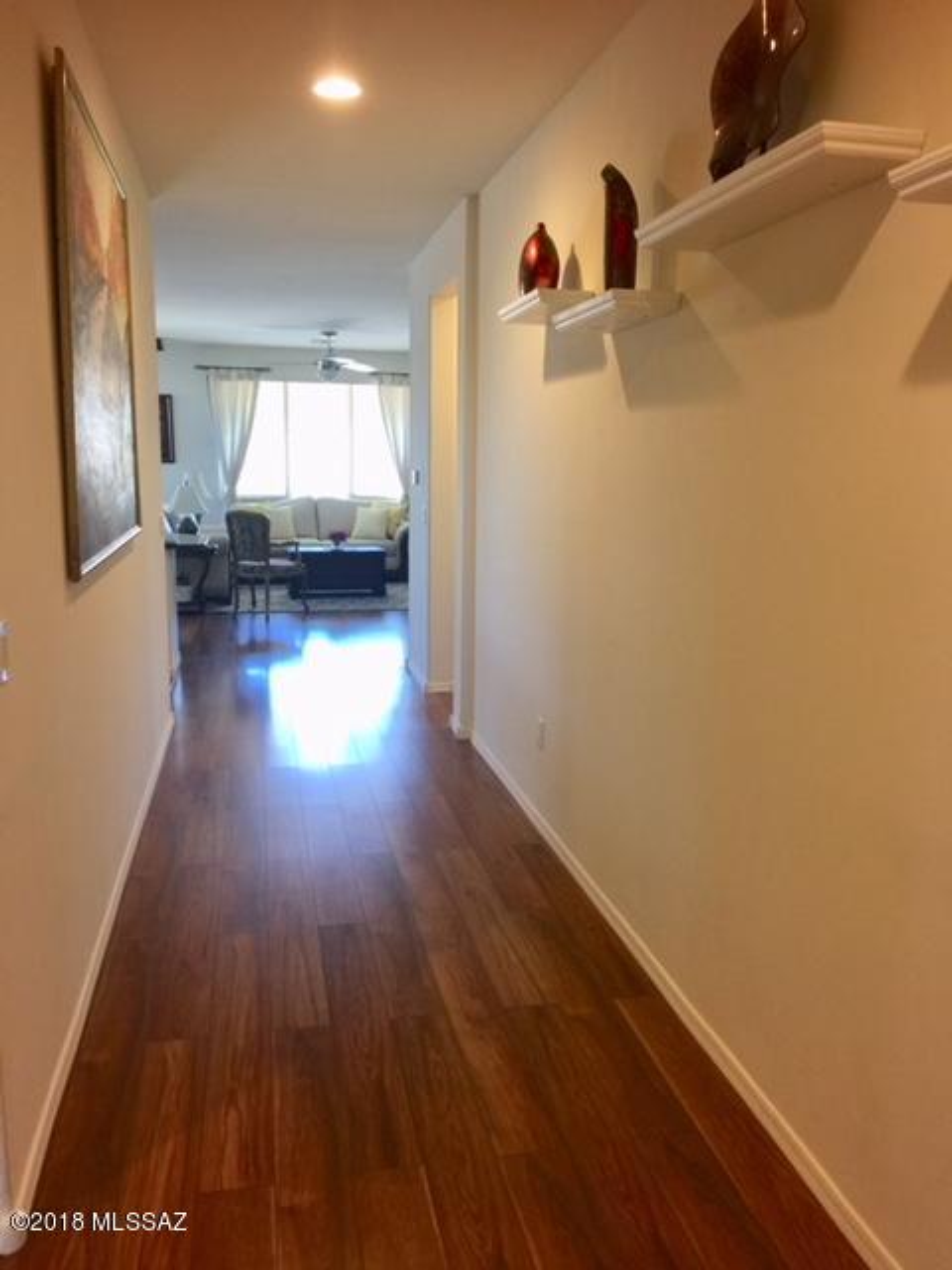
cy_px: 635
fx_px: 1063
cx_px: 476
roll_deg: -0.9
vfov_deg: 61.7
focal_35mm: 29
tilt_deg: -7.9
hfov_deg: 48.2
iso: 50
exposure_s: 1/15
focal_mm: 4.15
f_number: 2.2
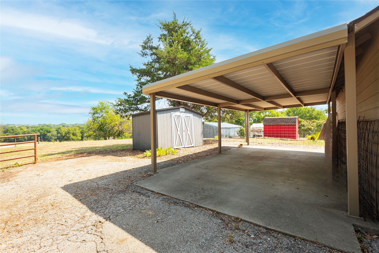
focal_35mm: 16
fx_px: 168
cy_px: 126
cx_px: 190
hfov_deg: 96.7
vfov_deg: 73.8
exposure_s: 1/100
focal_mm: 16
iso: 100
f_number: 7.1
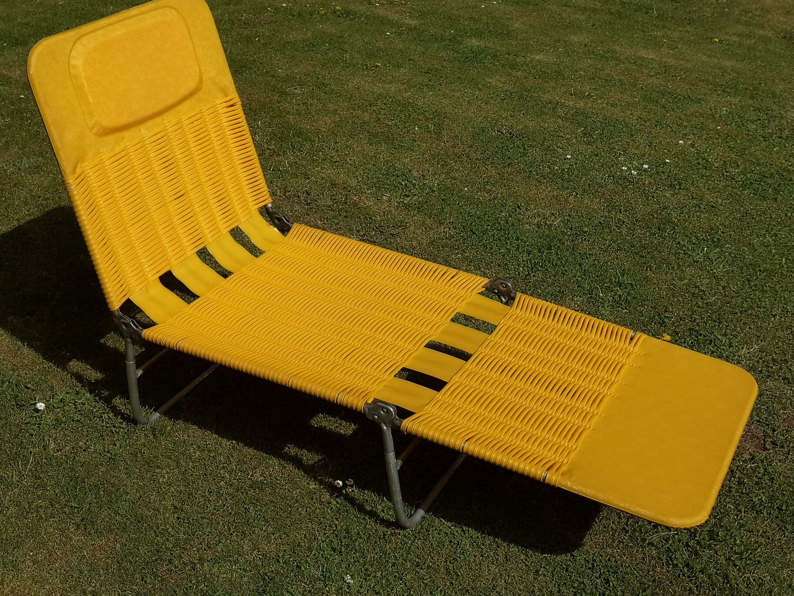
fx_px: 940
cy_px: 298
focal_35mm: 41
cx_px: 397
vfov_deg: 35.1
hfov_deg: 45.8
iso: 50
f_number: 1.8
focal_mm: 3.95
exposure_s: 1/6757
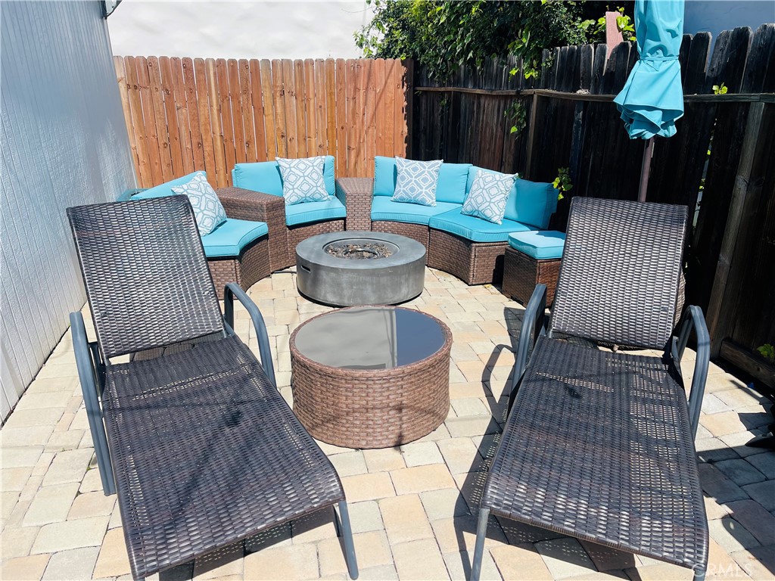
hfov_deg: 67.3
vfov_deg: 53.1
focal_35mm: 26
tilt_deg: -22.2
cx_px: 388
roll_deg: -0.7
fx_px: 582
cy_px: 290
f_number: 1.6
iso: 32
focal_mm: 5.1
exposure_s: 1/4049
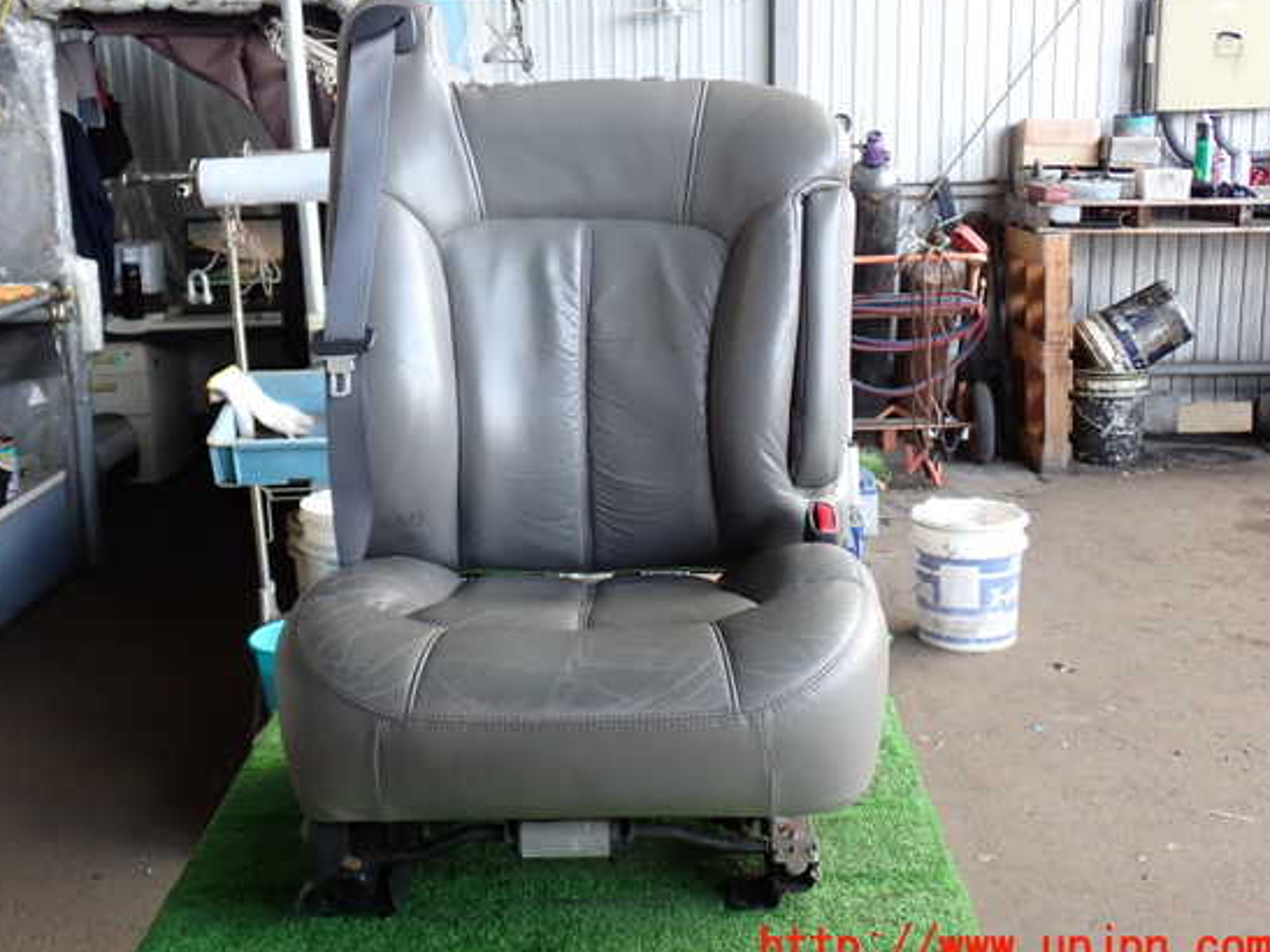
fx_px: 1651
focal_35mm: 45
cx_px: 587
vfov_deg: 32.2
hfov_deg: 42.1
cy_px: 455
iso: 200
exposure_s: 1/50
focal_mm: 7.31
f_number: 2.8
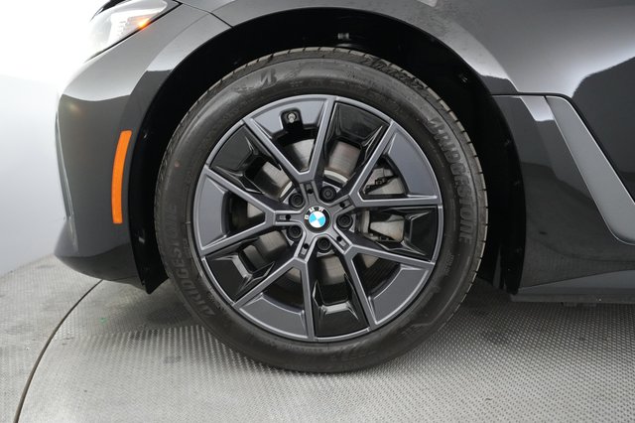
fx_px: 494
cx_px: 318
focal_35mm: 28
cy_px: 212
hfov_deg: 65.5
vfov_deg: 46.4
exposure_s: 1/160
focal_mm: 28
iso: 8000
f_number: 2.8
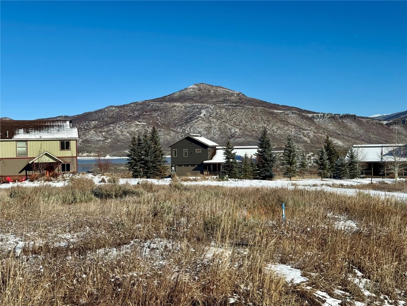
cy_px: 153
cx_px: 204
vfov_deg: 30.3
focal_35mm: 48
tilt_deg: -2.2
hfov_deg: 39.7
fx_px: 564
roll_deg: +0.8
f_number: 1.78
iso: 64
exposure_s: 1/9009
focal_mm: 6.76
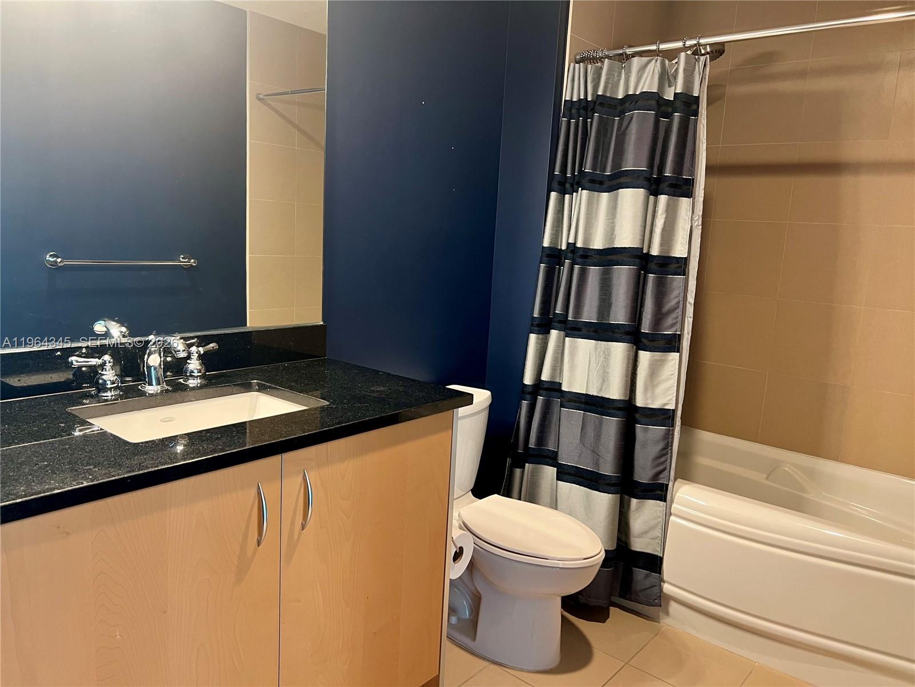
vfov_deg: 53.1
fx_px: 687
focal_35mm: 26
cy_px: 344
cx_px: 458
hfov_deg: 67.3
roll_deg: -3.2
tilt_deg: -10.4
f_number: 1.5
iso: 200
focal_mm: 5.7
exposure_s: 1/60
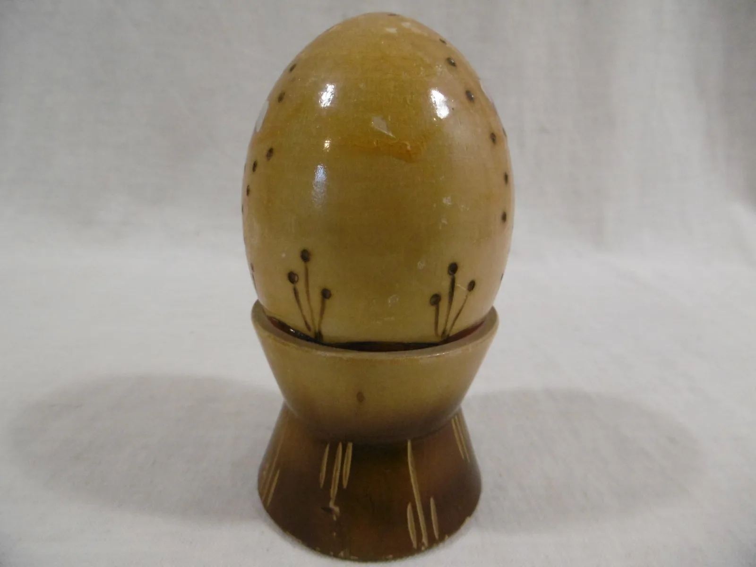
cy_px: 284
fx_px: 524
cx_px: 378
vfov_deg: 56.8
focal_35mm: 24
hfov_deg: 71.6
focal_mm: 4.3
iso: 400
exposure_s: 1/60
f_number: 3.1
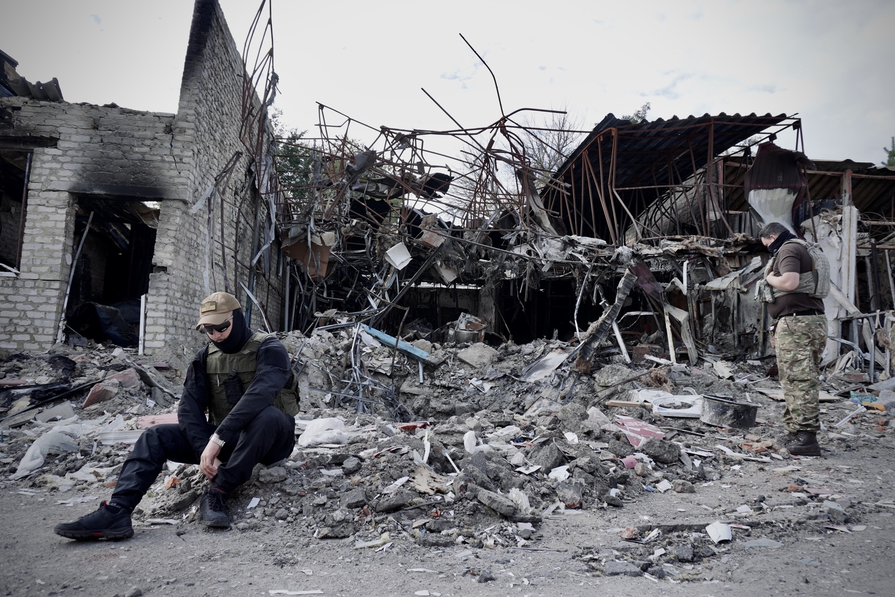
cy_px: 287
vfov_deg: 51.3
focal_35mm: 25
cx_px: 455
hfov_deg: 71.5
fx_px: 622
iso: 100
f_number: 4.5
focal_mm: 16
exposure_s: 1/200
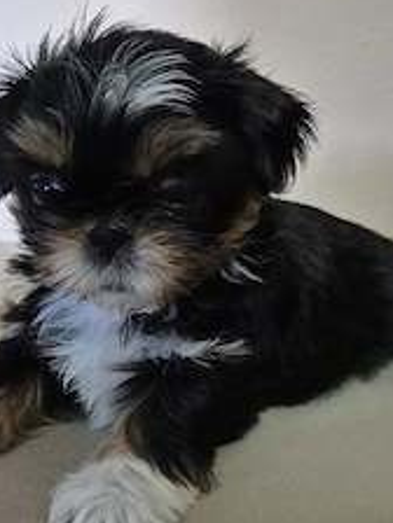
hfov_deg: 35.1
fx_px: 621
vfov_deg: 45.7
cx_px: 182
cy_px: 285
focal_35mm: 41
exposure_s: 1/100
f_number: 1.8
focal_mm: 5.4
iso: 800
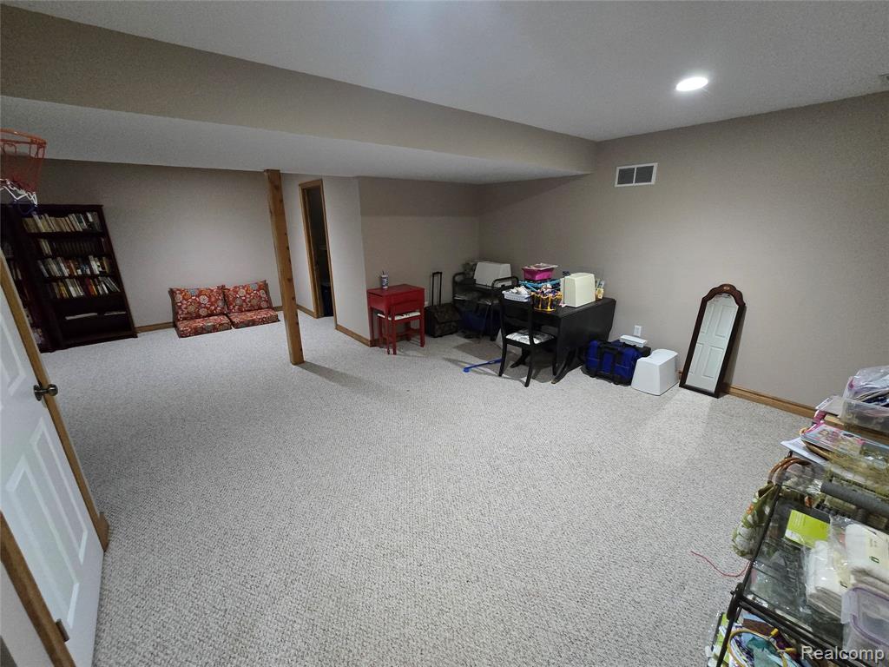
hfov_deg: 106.2
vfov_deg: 89.9
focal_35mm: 13
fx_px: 334
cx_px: 444
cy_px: 334
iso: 1000
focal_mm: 2.2
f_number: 2.2
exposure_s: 1/60
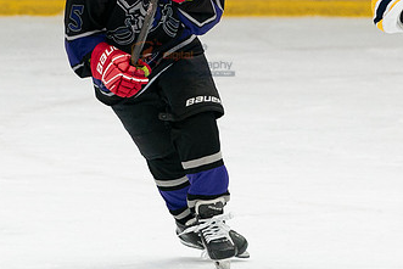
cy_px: 140
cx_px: 184
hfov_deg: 3.5
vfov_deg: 2.4
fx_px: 6529
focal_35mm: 583
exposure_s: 1/1000
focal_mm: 150
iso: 2000
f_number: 3.2
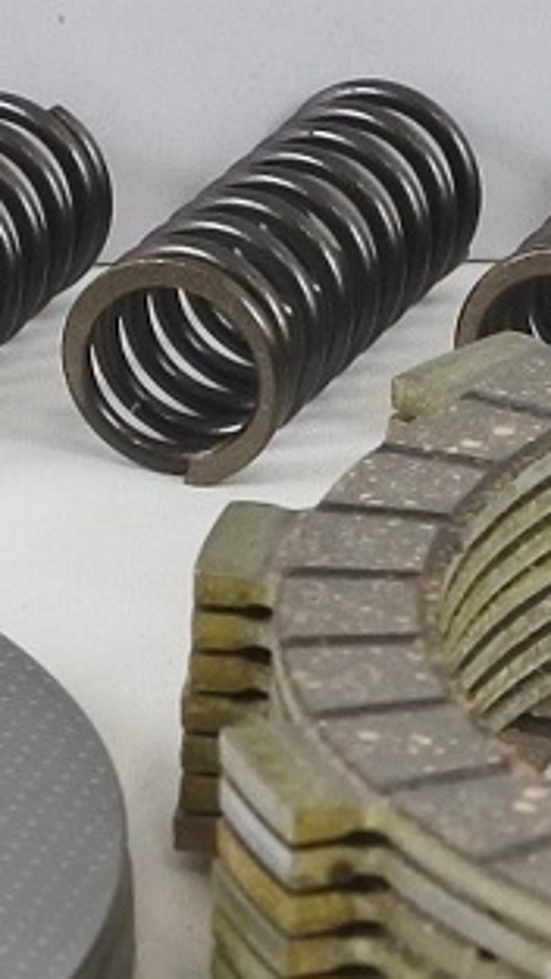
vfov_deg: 11.6
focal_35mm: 184
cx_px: 113
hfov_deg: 6.6
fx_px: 4780
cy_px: 11
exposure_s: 1/125
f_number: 3.8
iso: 450
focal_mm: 11.8
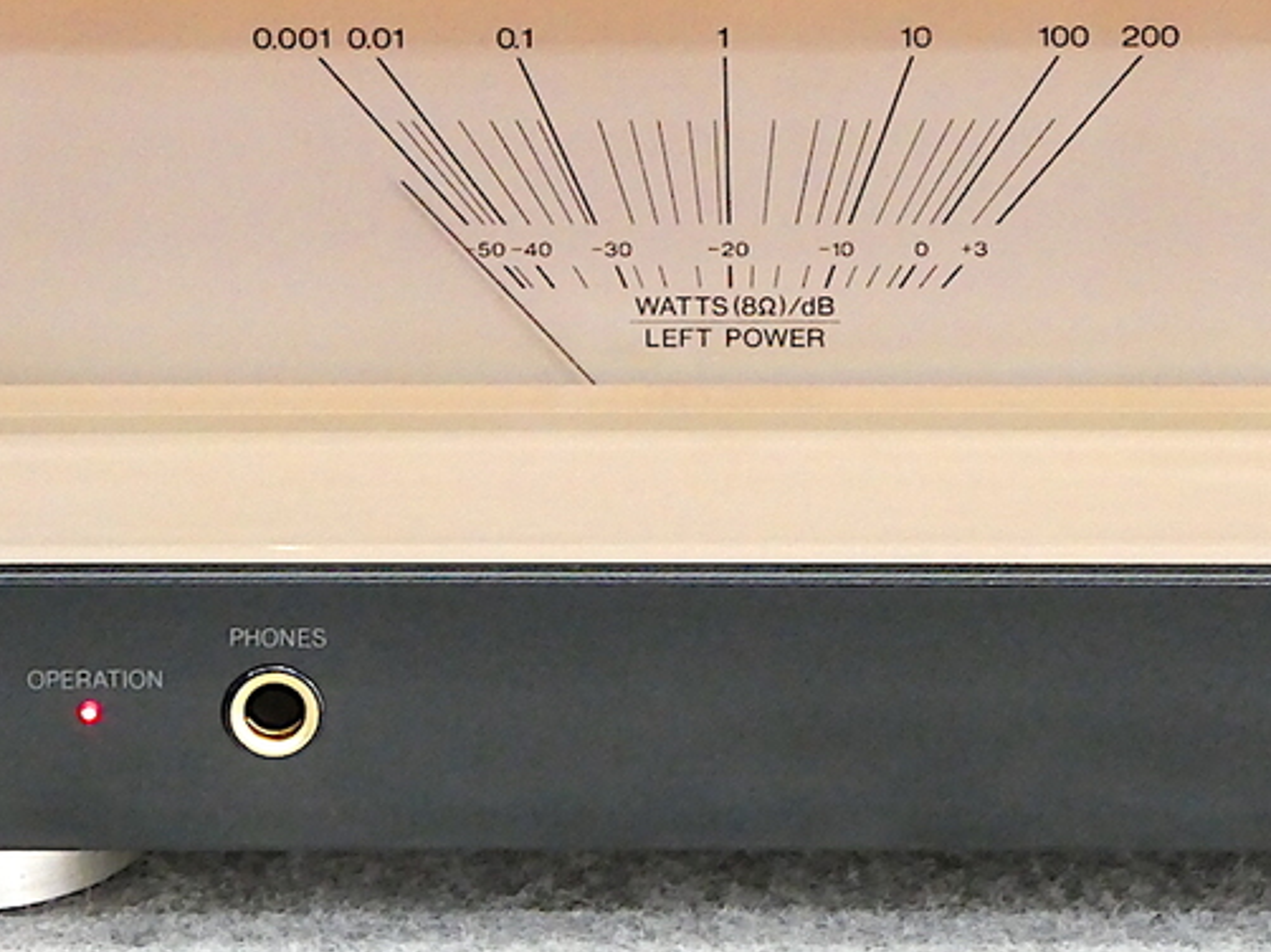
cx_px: 430
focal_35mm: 354
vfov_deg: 4.2
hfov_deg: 5.6
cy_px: 263
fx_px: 12992
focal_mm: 33.2
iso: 1600
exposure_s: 1/20
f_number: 7.1
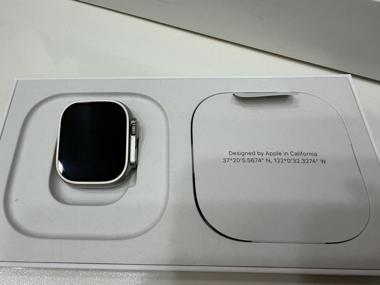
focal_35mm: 24
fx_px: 263
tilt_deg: -64.5
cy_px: 142
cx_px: 190
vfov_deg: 56.8
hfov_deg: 71.6
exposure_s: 1/120
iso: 160
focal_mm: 2.22
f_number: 2.2
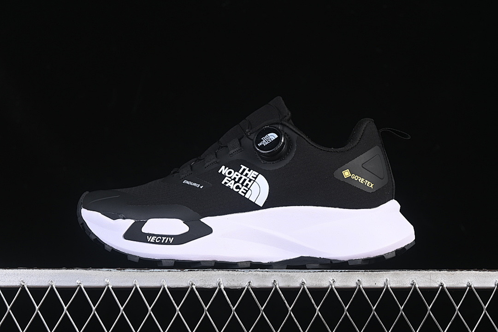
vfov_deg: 18.2
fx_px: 1037
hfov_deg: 27.0
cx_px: 249
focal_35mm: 75
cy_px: 166
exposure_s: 1/60
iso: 160
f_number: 6.3
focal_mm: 50
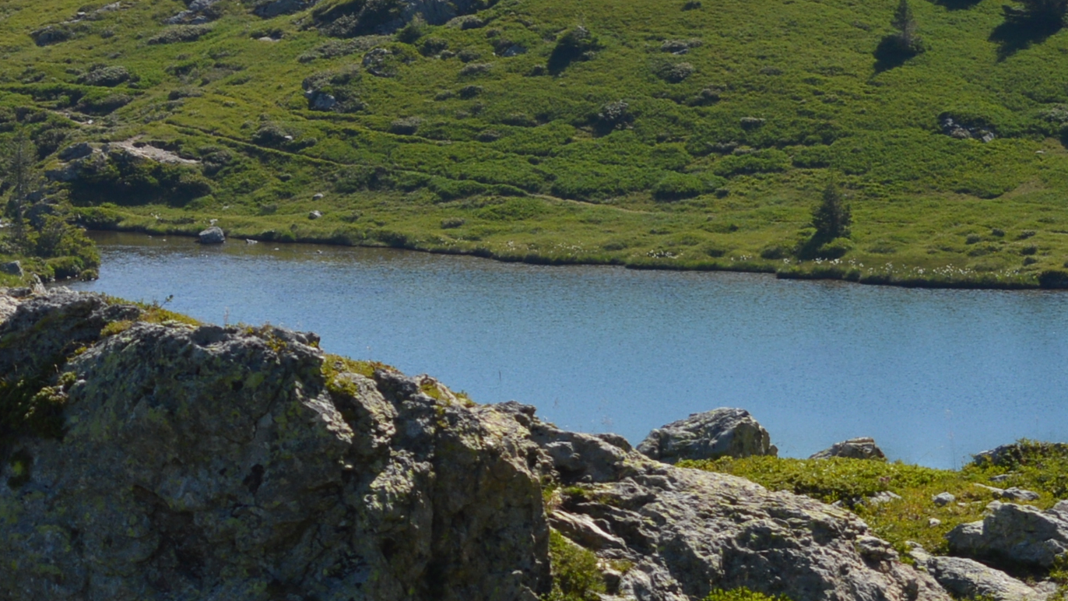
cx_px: -434
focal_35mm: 413
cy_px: -441
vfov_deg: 2.9
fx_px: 11697
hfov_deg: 5.2
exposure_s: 1/320
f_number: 9
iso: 100
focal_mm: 80
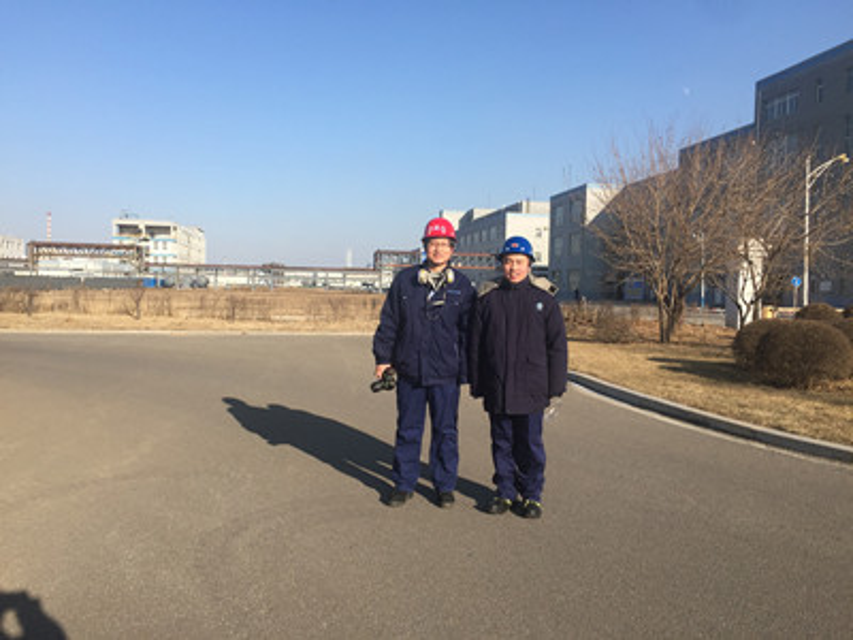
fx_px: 715
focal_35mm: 29
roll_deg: -0.5
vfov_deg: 48.2
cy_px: 320
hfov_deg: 61.7
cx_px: 426
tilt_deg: -2.0
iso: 32
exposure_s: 1/1522
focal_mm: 4.15
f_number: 2.2
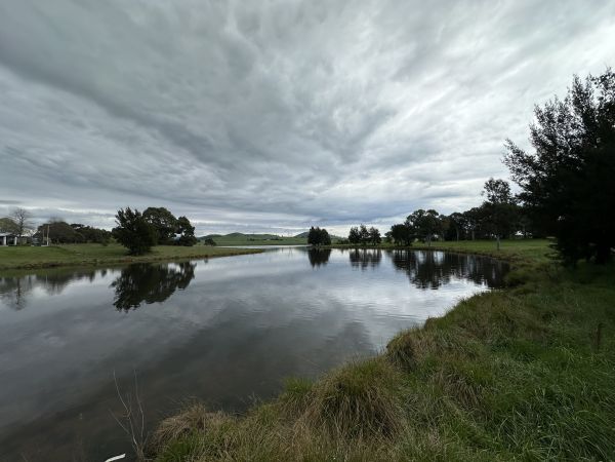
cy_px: 231
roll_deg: +0.8
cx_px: 308
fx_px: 249
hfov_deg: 102.1
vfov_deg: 85.7
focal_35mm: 14
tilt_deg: +2.3
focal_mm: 2.22
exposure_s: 1/2959
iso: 50
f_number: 2.2
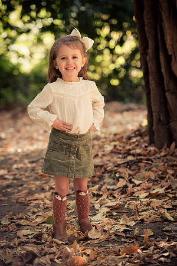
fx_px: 959
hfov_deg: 10.5
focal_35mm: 130
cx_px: 88
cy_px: 133
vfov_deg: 15.8
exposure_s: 1/320
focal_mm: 130
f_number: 4
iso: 640
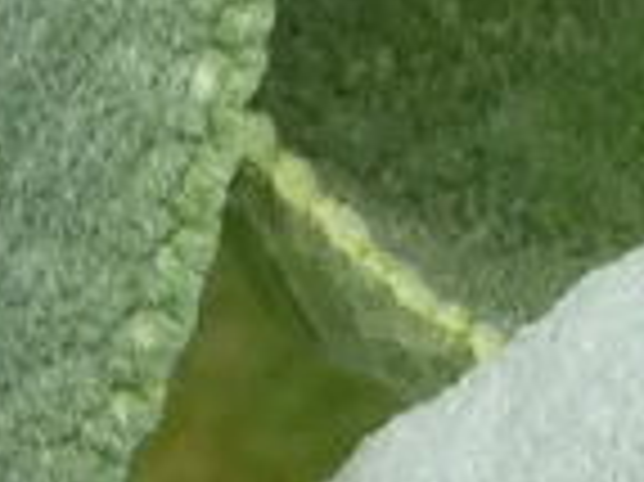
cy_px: 703
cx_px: -788
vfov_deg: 1.8
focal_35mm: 844
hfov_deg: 2.3
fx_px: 15689
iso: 80
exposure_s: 1/100
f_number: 5.5
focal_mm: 33.9
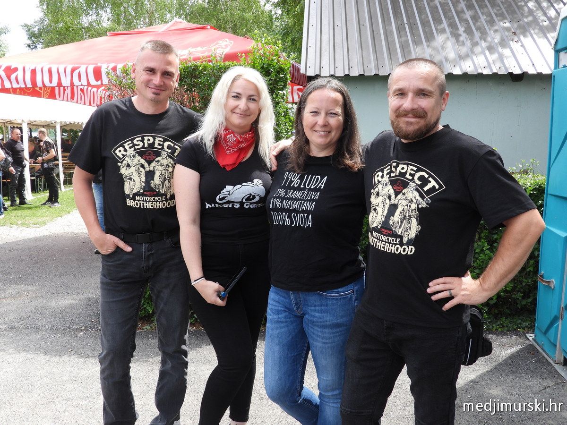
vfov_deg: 37.7
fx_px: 622
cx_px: 284
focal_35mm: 38
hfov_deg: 49.0
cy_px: 212
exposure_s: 1/320
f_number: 3.2
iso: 100
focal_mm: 6.8
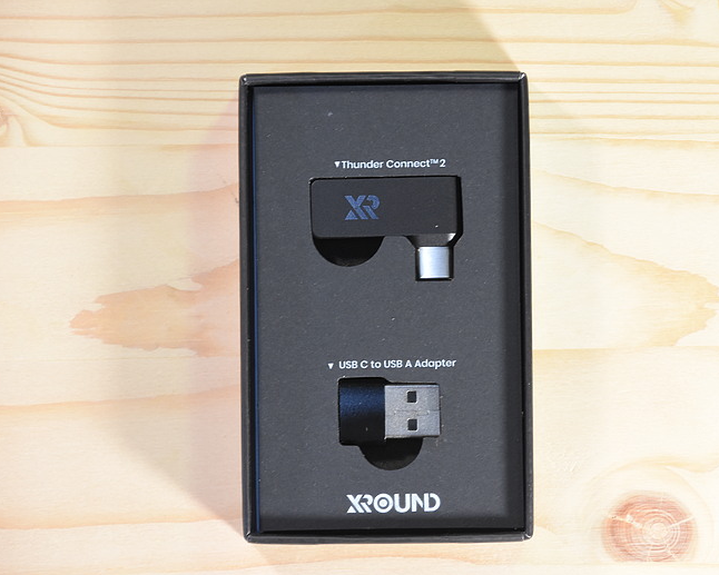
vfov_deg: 6.7
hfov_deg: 8.4
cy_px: 288
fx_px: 4886
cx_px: 411
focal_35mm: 230
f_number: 6
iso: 1600
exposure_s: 1/80
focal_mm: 135
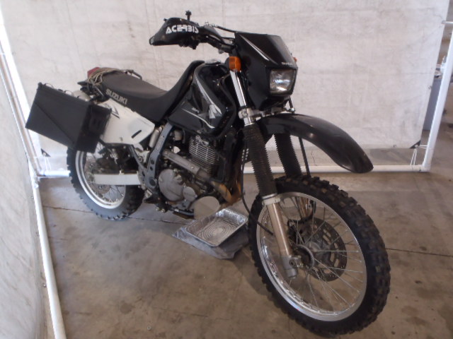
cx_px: 226
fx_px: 366
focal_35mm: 28
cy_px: 170
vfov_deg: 49.7
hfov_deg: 63.4
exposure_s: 1/6
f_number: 3.5
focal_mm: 5
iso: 200
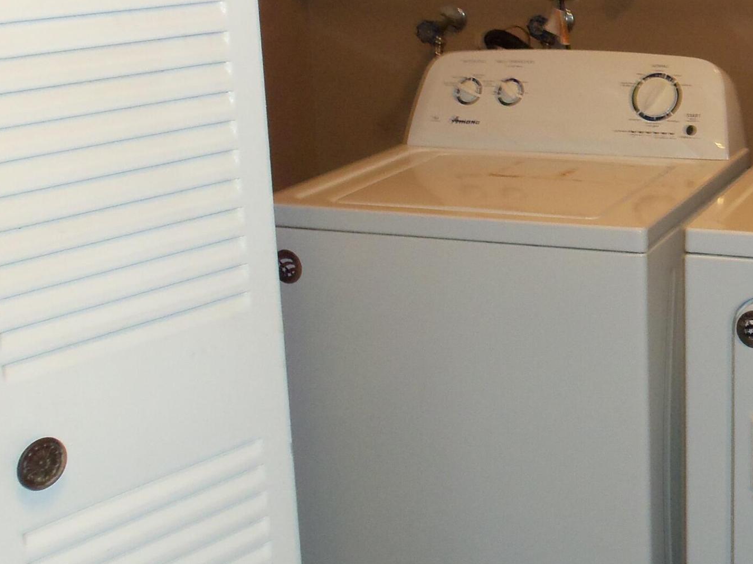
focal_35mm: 62
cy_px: 199
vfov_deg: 23.6
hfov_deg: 29.9
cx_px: 676
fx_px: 1349
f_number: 3.4
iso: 100
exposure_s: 1/30
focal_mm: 5.2
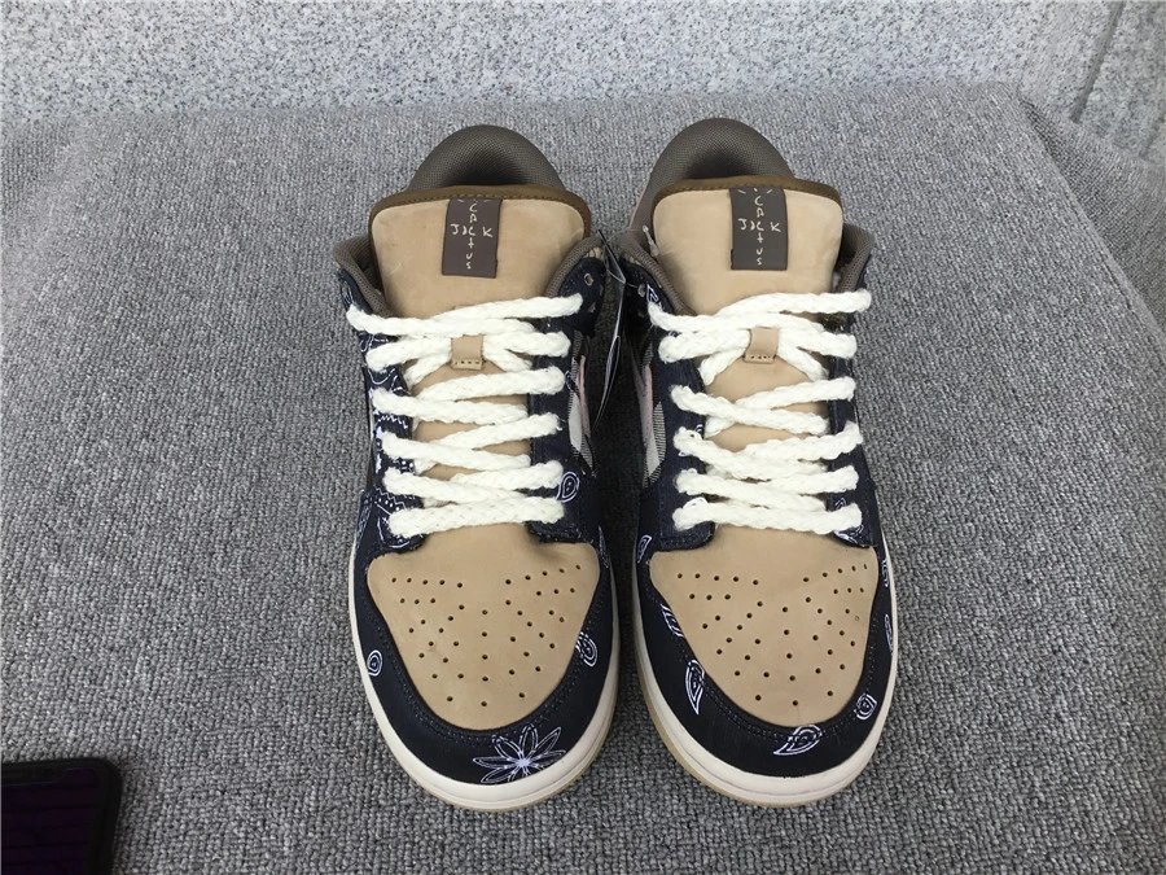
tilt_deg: -49.2
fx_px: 1044
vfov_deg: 45.4
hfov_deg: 58.4
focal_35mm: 31
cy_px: 438
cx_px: 583
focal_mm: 3.3
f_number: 2.4
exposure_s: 1/473
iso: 25
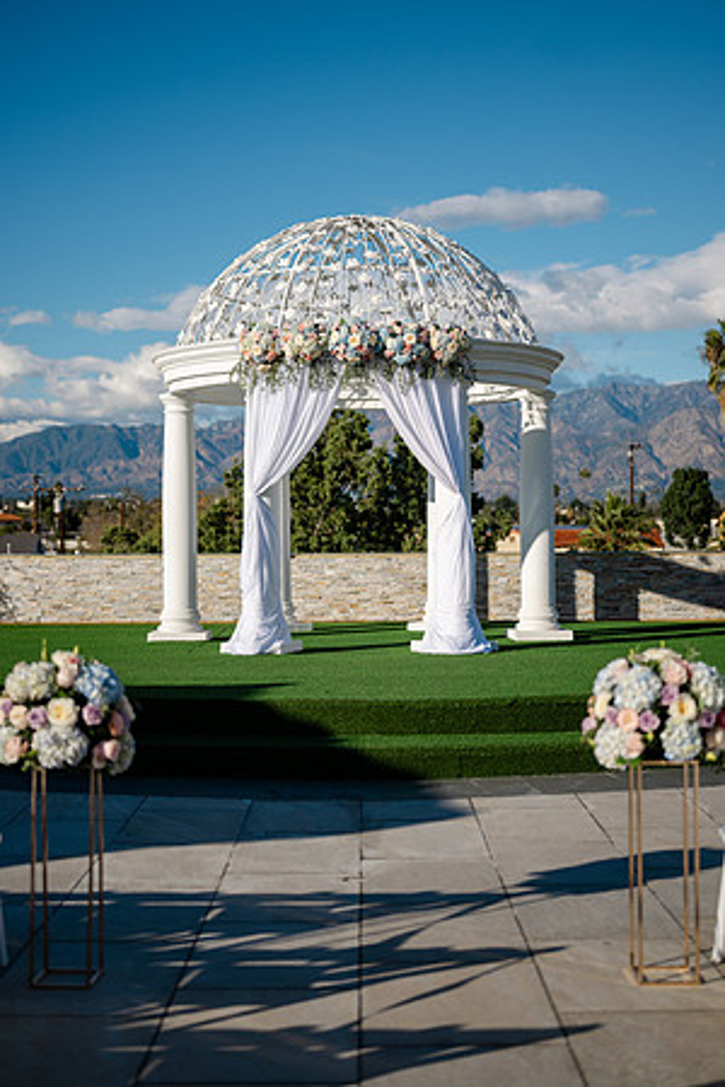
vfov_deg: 39.6
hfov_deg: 27.0
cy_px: 544
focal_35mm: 50
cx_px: 362
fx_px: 1510
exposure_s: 1/8000
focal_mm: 50
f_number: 1.8
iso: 64
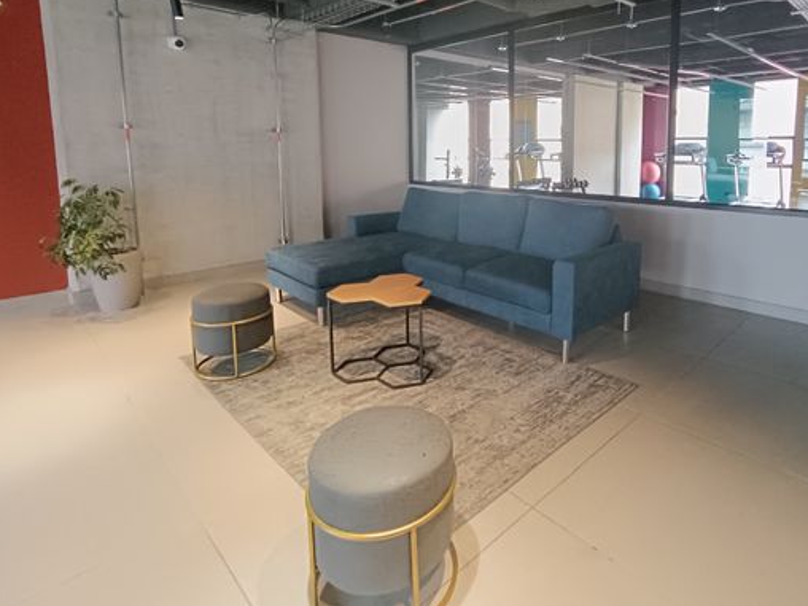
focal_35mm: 21
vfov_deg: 62.1
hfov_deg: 78.0
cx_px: 489
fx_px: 490
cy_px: 210
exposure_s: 1/60
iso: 533
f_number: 2.2
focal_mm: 1.66
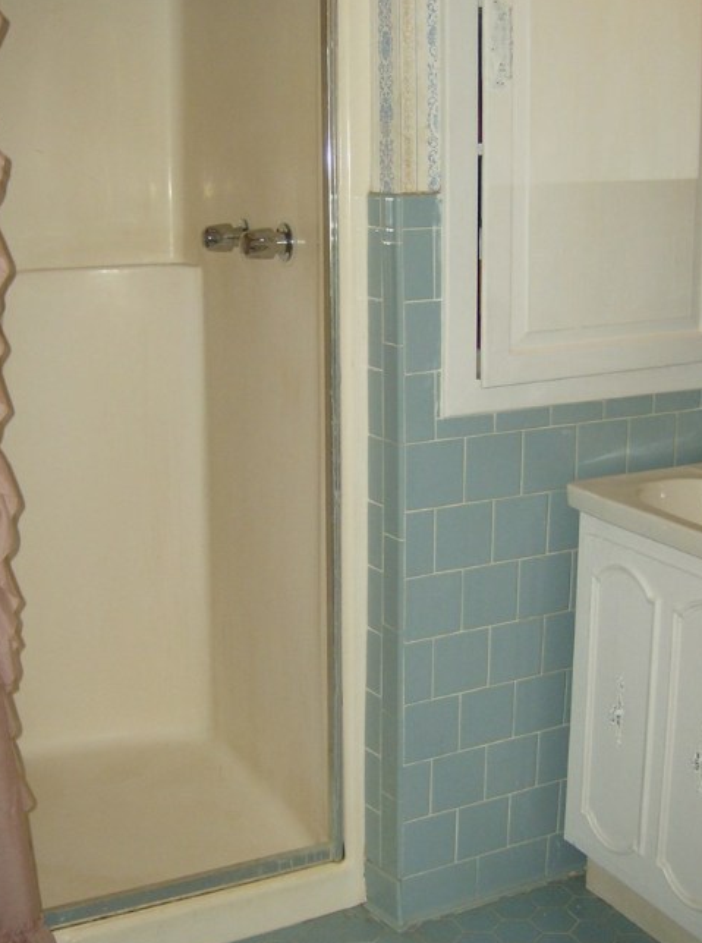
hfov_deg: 33.5
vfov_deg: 43.9
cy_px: 484
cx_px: 341
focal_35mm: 43
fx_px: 1168
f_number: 2.8
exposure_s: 1/60
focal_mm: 6
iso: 200
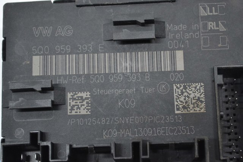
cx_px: 122
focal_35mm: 82
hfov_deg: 24.6
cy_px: 81
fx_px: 557
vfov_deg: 16.5
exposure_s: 1/60
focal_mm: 55
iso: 1000
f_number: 5.6
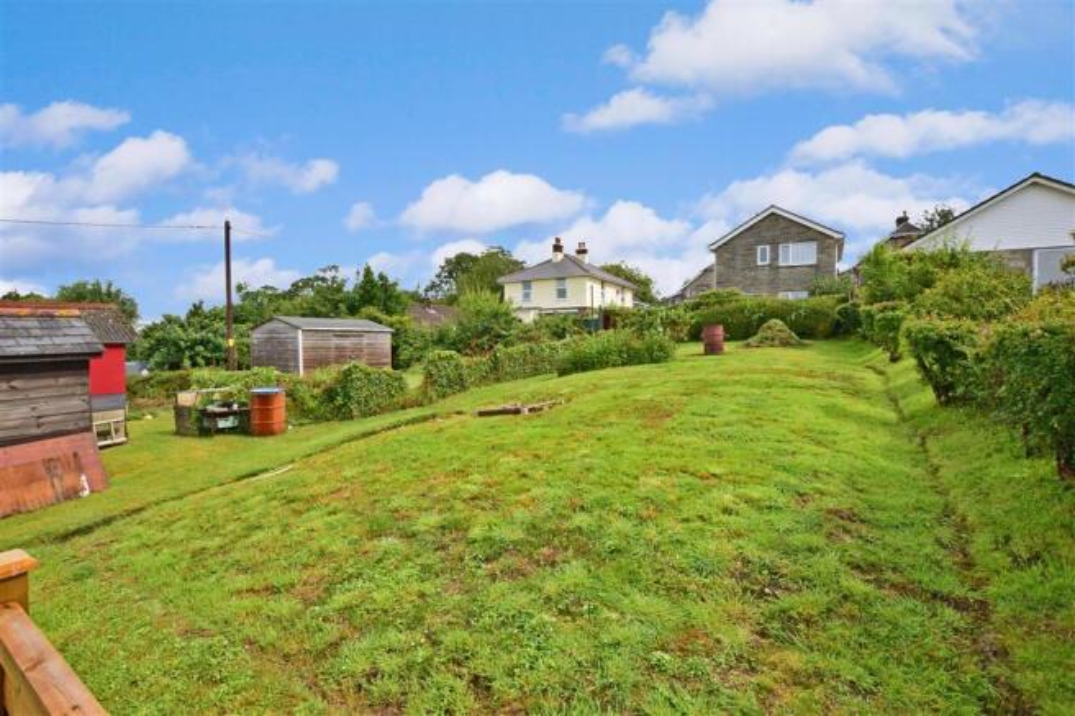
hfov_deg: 100.4
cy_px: 358
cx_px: 538
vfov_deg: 77.3
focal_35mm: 15
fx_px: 448
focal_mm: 10
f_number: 20
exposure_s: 1/200
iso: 640
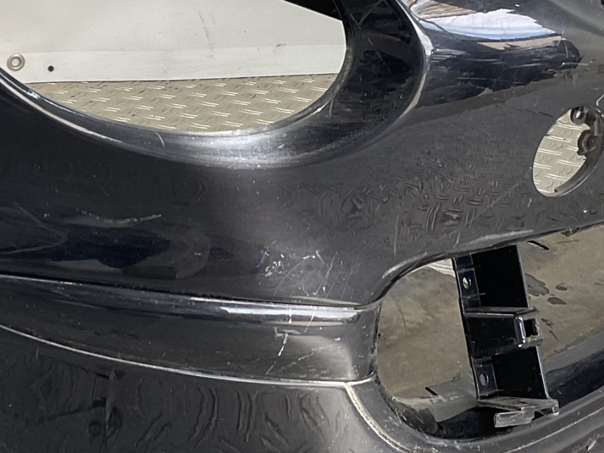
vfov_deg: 17.9
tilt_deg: -15.7
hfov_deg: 23.8
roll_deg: -6.4
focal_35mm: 82
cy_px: 99
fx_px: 1431
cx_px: 248
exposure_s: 1/100
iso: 20
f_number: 1.8
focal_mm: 3
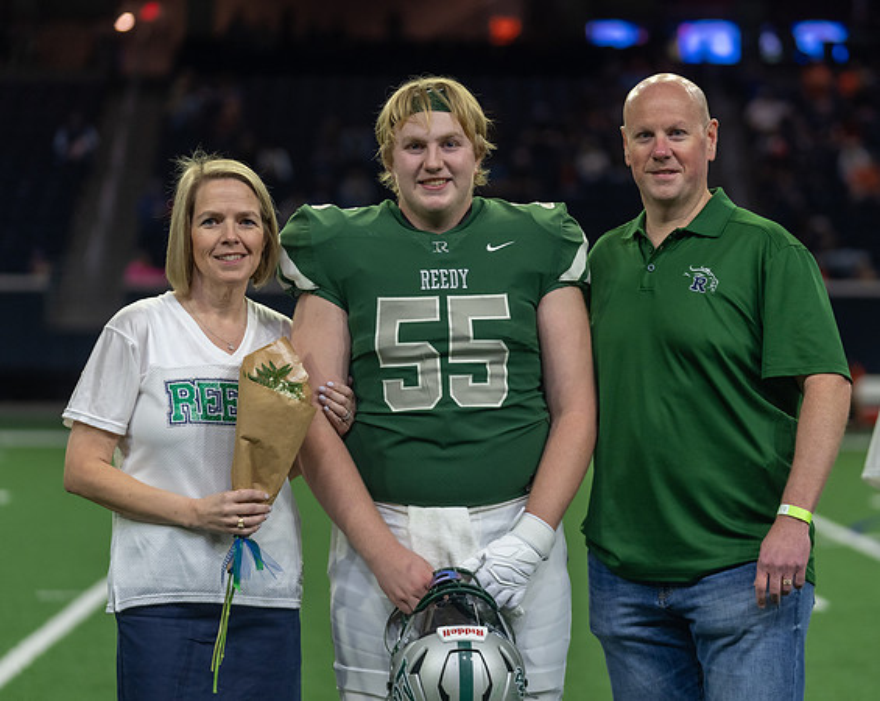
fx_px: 3826
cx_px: 488
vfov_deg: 10.5
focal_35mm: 147
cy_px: 315
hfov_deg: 13.1
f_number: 2.8
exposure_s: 1/320
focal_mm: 115
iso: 1000
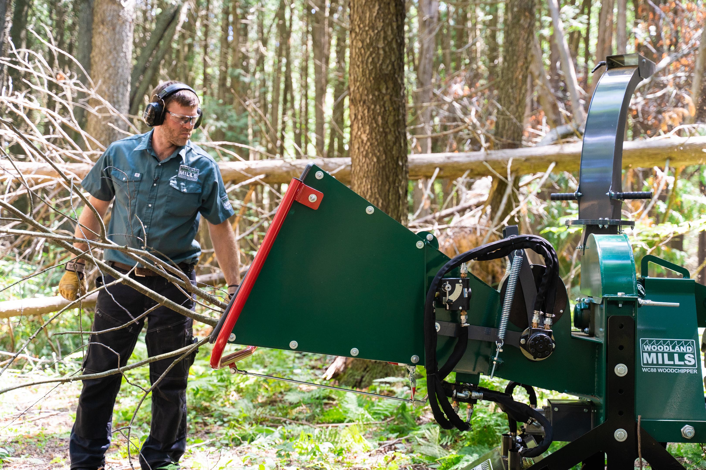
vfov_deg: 26.0
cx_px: 353
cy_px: 235
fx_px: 1020
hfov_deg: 38.2
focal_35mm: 52
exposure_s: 1/320
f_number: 3.5
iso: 1000
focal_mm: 52
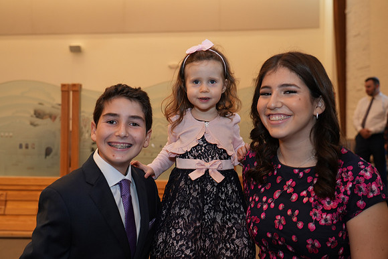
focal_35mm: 39
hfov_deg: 49.5
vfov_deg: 34.2
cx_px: 194
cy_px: 130
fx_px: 420
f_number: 4
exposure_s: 1/80
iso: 640
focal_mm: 39
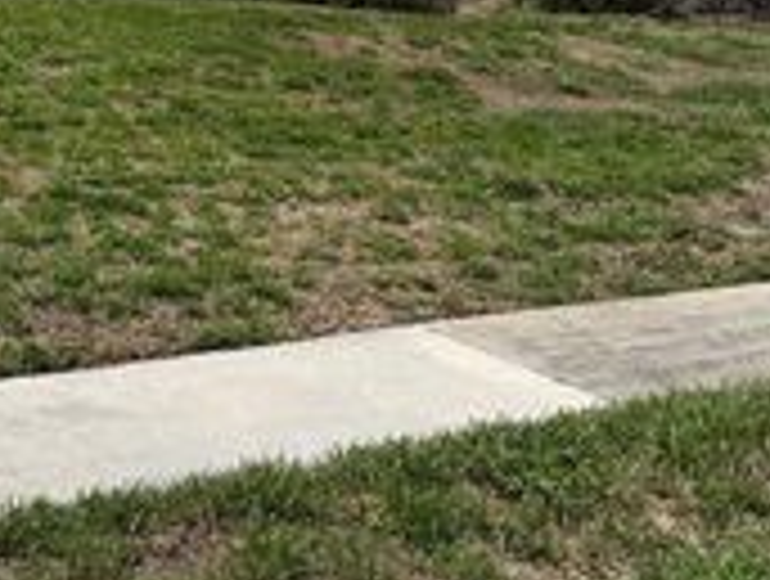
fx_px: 1560
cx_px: 171
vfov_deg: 20.1
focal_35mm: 70
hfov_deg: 27.3
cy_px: -56
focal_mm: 6.76
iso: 80
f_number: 1.78
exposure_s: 1/9091
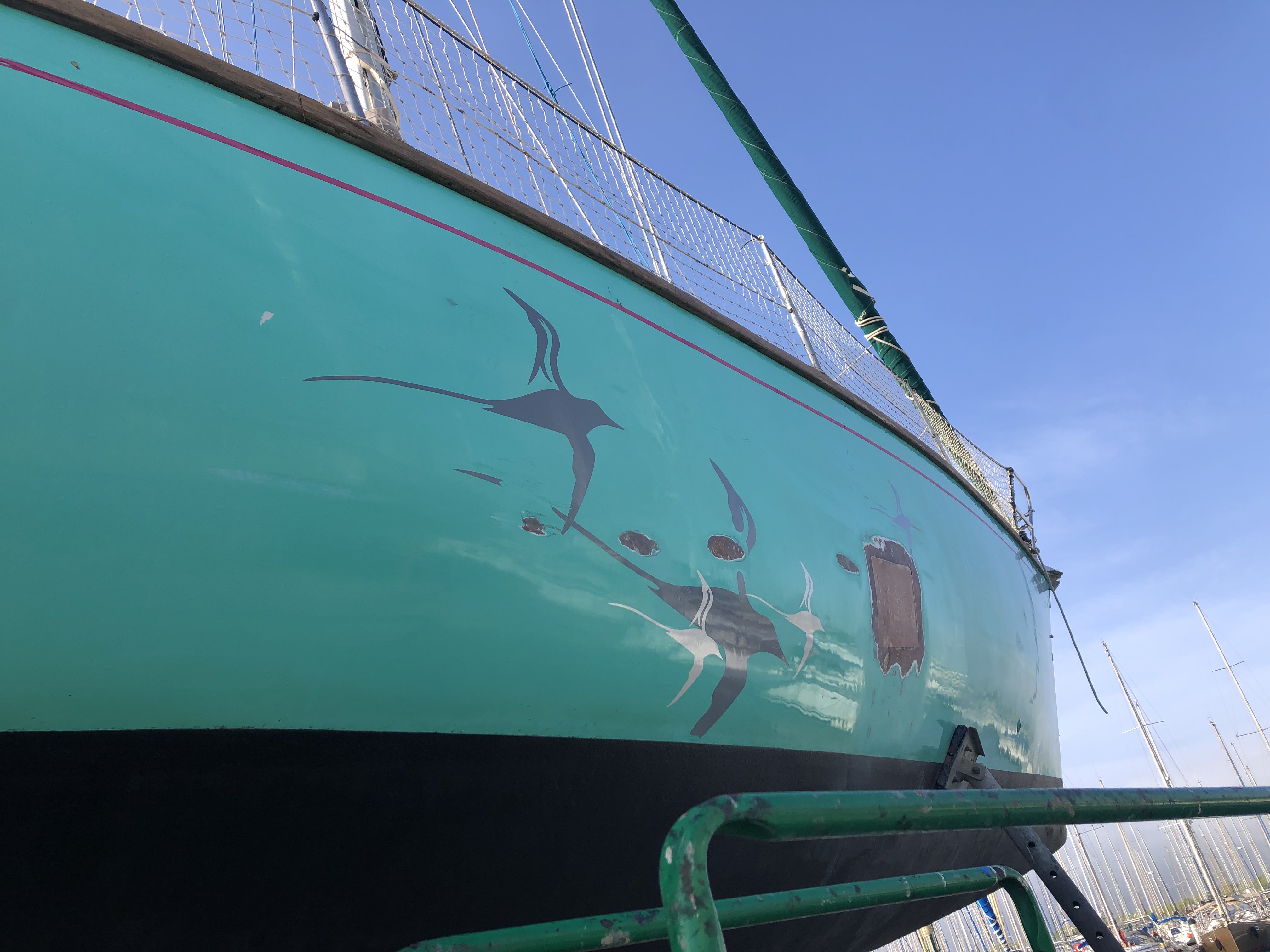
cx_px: 635
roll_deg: +14.3
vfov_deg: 49.7
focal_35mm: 28
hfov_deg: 63.4
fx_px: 1027
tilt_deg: +27.5
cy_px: 476
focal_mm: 4
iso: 20
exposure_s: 1/1263
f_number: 1.8
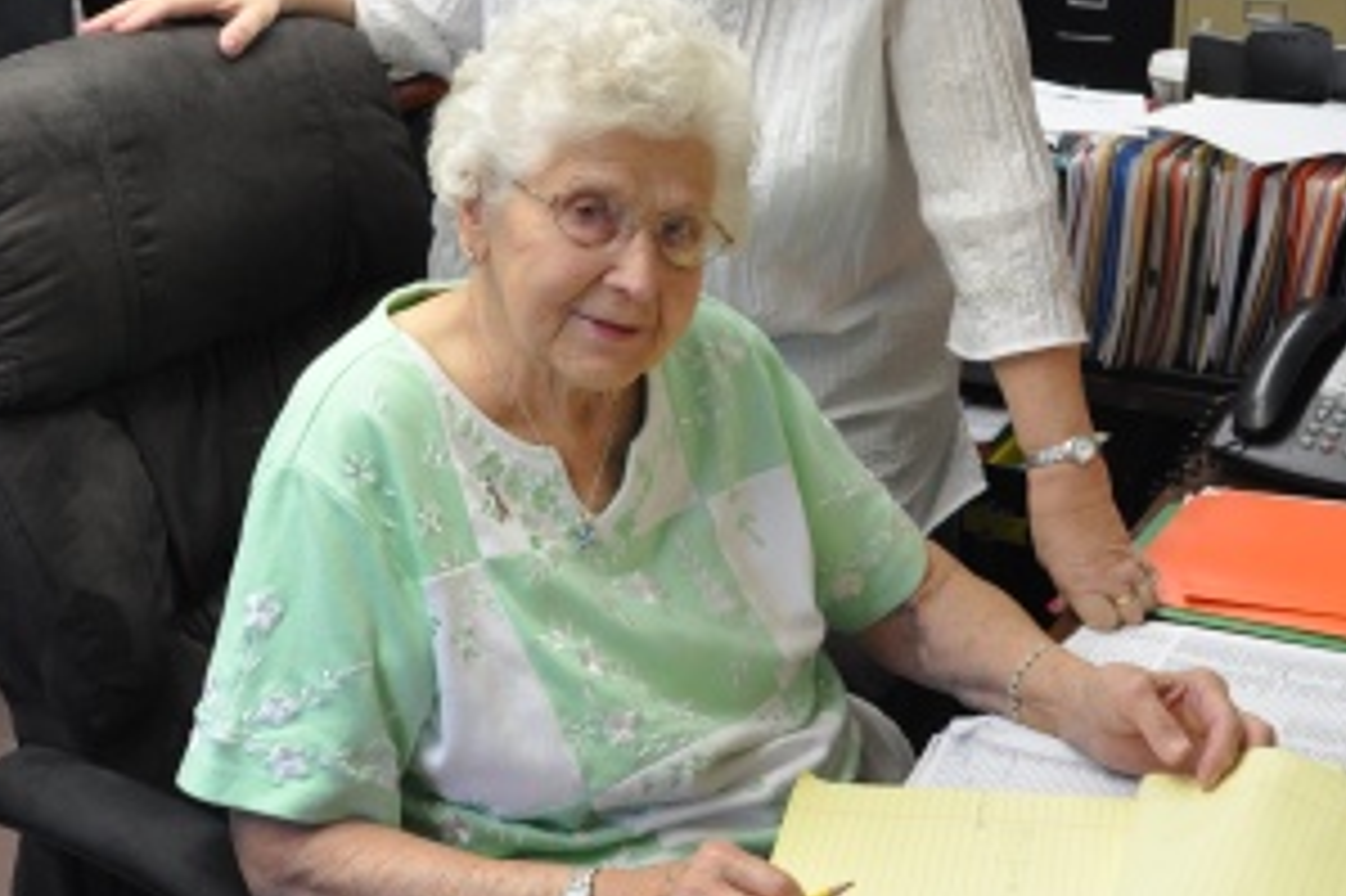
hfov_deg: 34.5
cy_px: 225
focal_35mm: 58
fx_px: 2164
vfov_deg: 23.2
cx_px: 761
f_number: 5.6
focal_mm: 21
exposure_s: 1/30
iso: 400
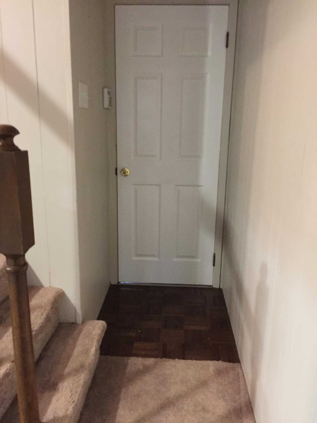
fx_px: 354
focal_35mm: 29
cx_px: 158
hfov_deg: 48.2
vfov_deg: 61.7
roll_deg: -0.9
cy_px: 212
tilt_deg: -13.1
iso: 200
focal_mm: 4.15
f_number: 2.2
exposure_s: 1/8
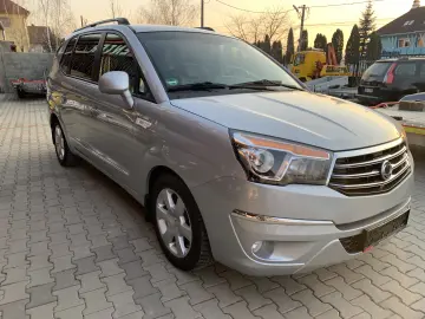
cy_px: 160
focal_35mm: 26
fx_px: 319
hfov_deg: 67.3
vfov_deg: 53.1
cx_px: 212
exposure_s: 1/122
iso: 25
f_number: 1.8
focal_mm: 4.25
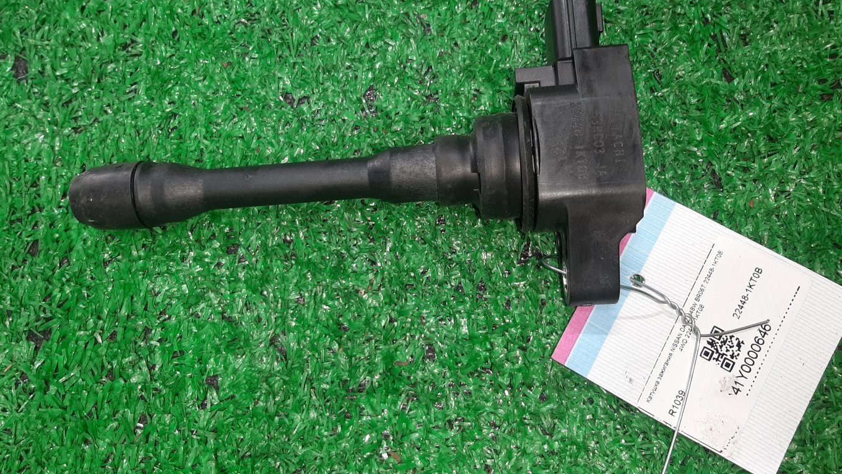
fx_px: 670
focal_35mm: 30
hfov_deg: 64.3
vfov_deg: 38.9
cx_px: 422
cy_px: 242
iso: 61
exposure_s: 1/50
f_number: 1.7
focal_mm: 3.93
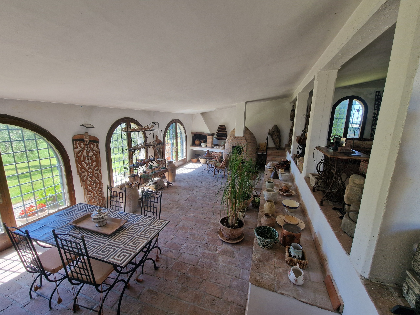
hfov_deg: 106.2
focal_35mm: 13
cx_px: 210
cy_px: 158
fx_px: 158
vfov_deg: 89.9
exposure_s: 1/120
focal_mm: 2.2
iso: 64
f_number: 2.2
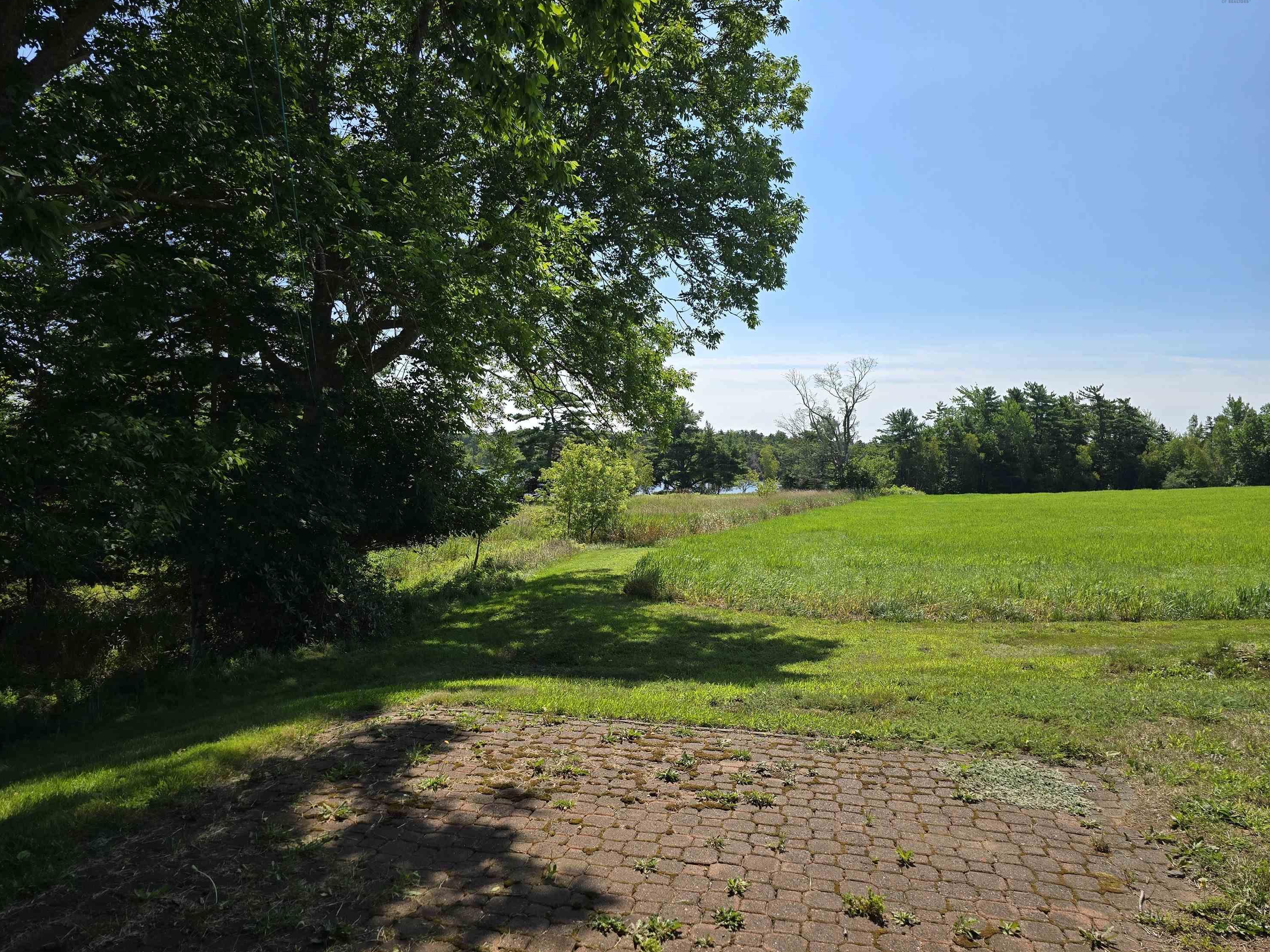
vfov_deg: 56.8
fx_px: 881
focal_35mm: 24
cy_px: 457
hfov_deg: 71.6
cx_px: 613
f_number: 1.7
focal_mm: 6.3
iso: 12
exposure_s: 1/809
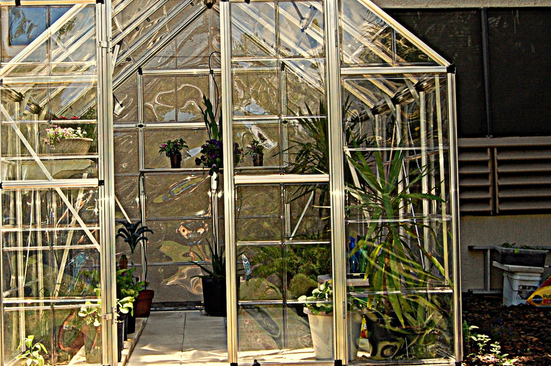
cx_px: 178
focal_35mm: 49
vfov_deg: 27.5
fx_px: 749
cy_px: 173
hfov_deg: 39.8
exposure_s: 1/500
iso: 400
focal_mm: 20
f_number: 7.1
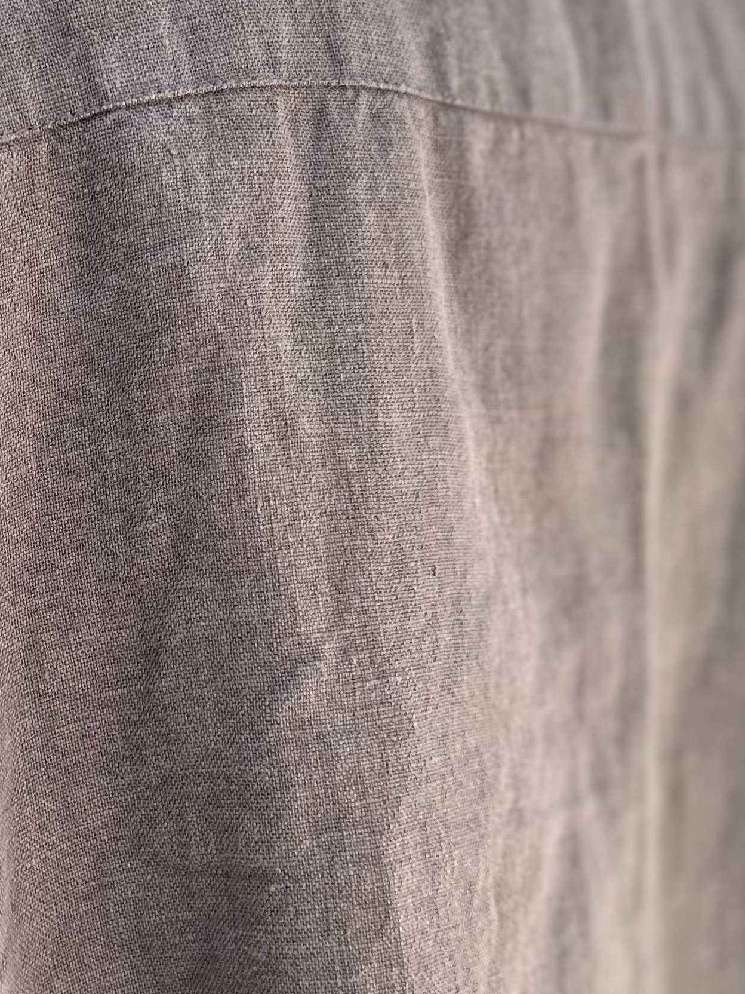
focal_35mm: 63
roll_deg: -0.7
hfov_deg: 22.7
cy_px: 397
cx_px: 74
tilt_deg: -7.7
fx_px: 1808
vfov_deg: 30.6
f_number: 1.5
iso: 50
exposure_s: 1/1468
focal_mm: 5.7
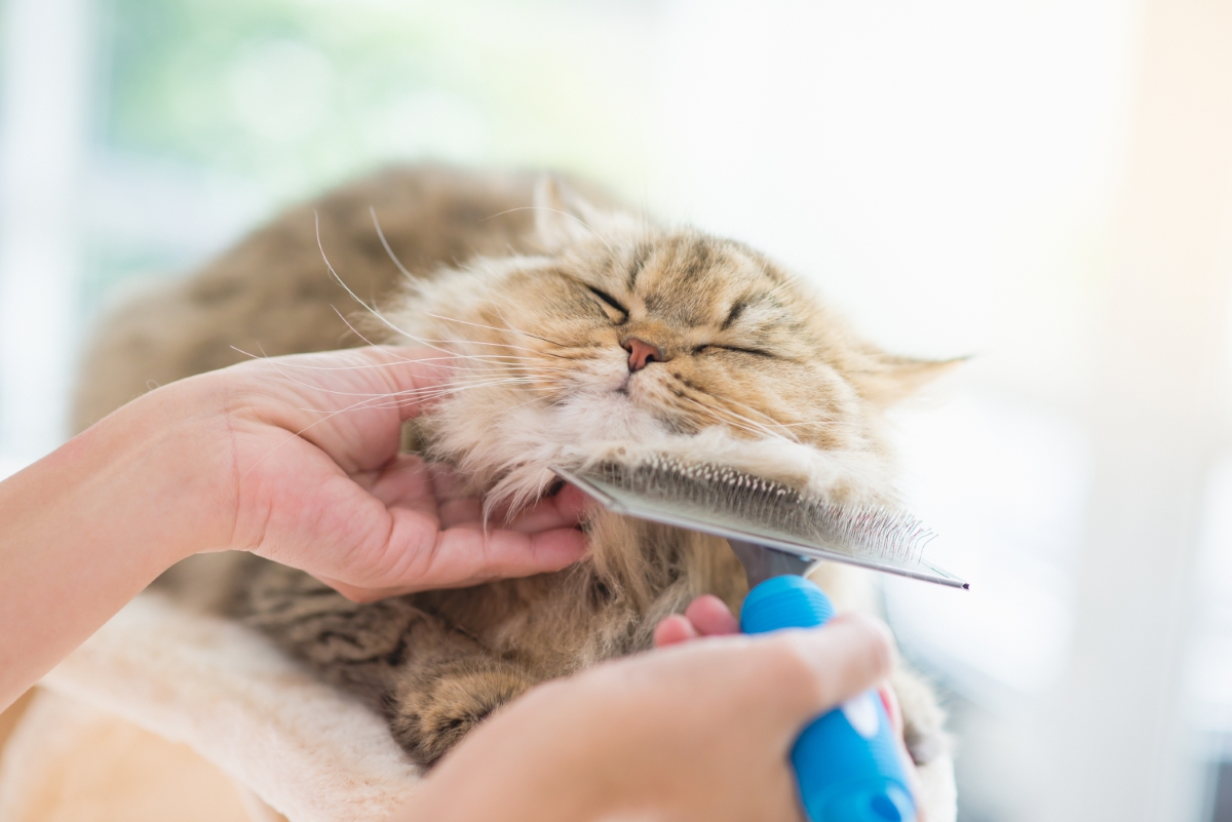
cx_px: 616
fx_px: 2910
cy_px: 411
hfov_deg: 23.9
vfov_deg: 16.1
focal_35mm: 85
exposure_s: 1/400
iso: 160
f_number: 2.5
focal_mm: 85
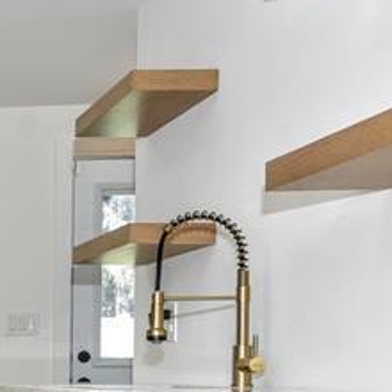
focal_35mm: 75
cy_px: 395
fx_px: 961
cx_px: -349
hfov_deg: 17.7
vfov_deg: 22.2
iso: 800
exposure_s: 1/125
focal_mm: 19
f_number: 5.6
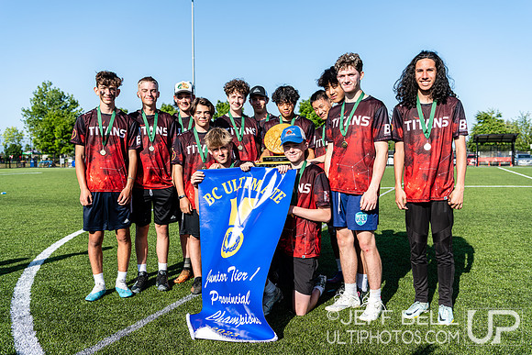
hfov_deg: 55.8
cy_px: 178
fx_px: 503
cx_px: 266
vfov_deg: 38.9
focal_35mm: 34
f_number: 4
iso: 100
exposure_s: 1/640
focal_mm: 34
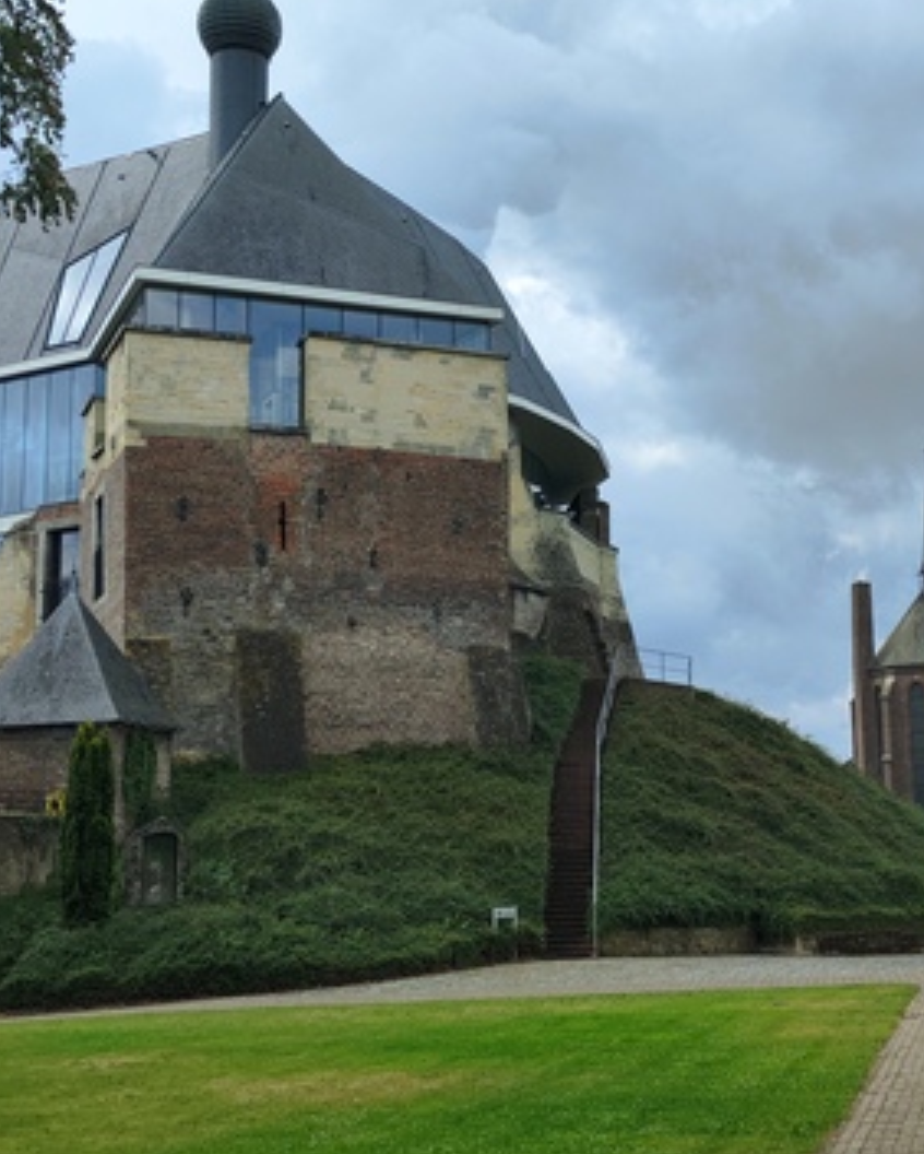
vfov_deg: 48.9
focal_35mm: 37
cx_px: 668
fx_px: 1264
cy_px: 503
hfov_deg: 39.3
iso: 50
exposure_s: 1/1648
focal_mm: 4.68
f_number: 1.8
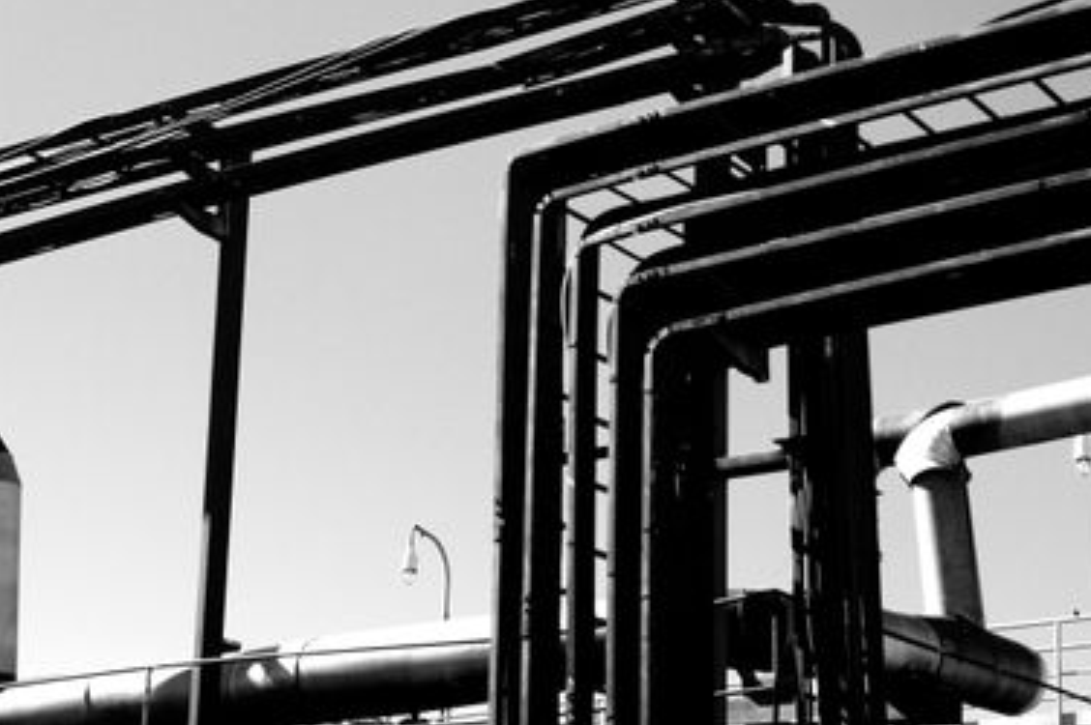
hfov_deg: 25.5
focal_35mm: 79
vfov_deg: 17.2
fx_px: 2392
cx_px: 737
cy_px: 293
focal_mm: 39
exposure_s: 1/160
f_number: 6.3
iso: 100
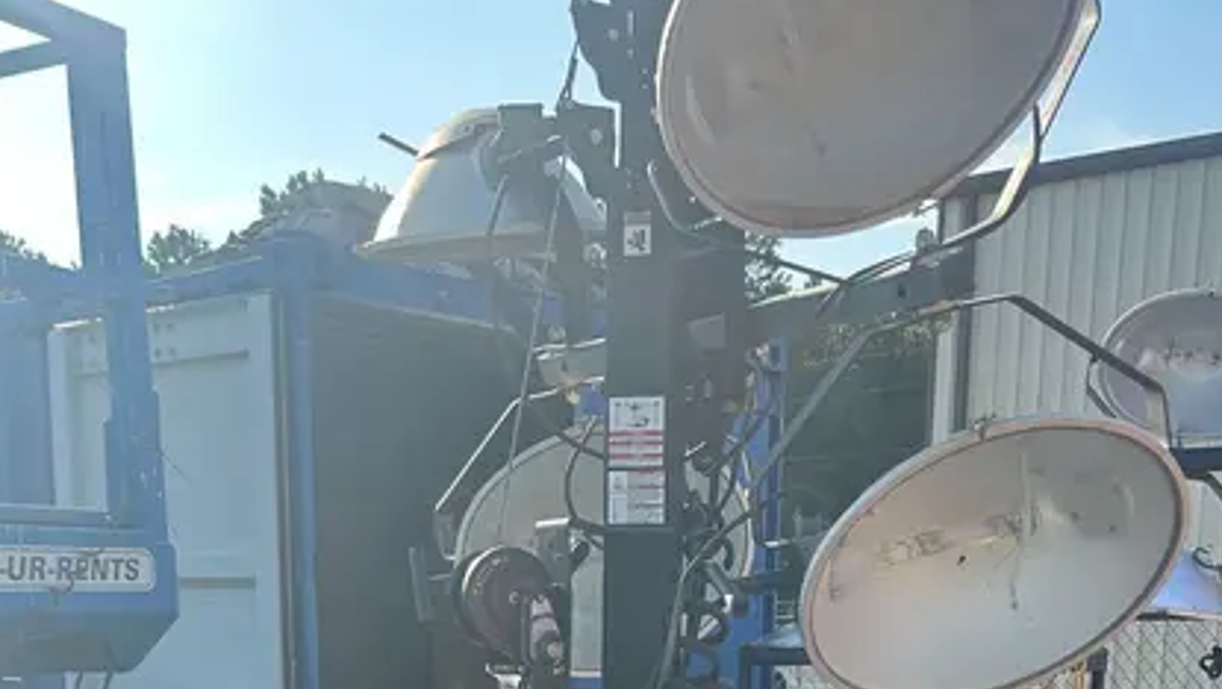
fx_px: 1621
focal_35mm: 50
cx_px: 577
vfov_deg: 21.3
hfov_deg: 41.3
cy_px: 944
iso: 50
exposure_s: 1/1488
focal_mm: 5.7
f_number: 1.5
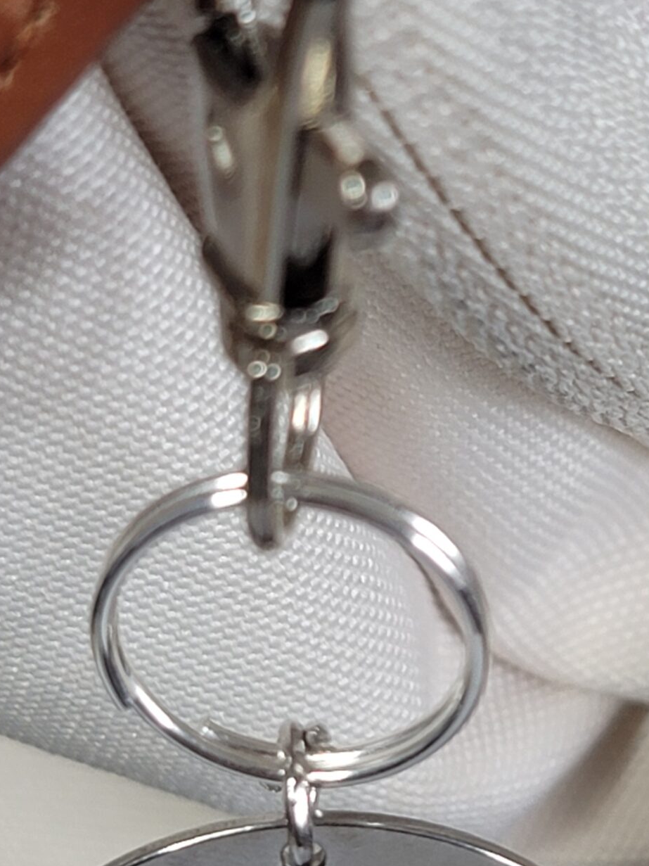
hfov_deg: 27.9
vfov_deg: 36.6
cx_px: 432
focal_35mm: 52
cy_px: 546
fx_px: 1300
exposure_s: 1/120
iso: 125
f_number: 1.8
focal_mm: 7
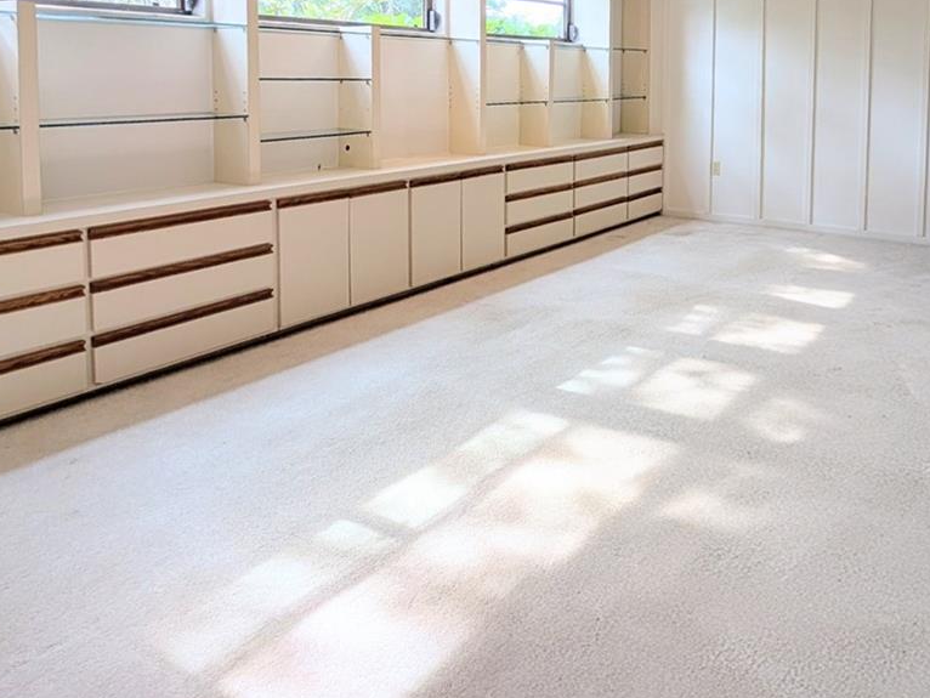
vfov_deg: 50.8
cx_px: 676
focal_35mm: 25
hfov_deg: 65.9
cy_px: 118
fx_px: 672
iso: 69
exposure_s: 1/120
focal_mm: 2.02
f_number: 1.7
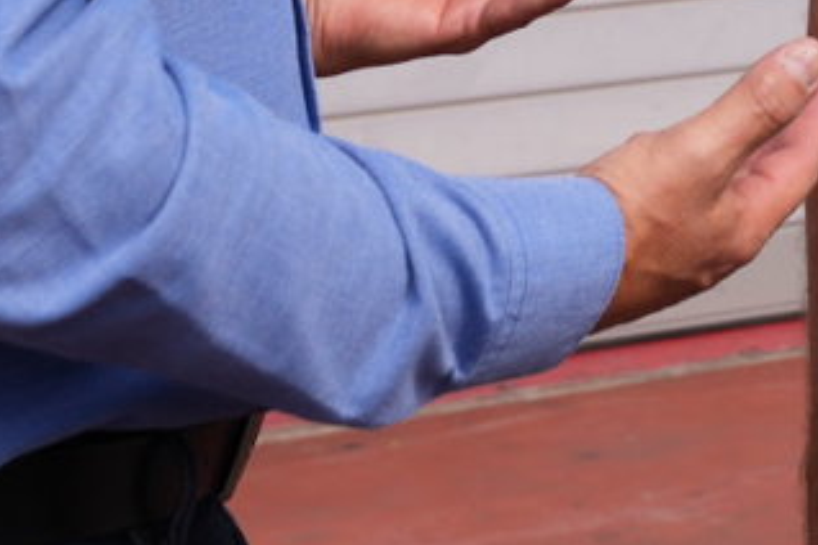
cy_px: -573
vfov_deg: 8.0
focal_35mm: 163
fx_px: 3703
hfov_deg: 12.2
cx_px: 1124
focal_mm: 37
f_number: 5.6
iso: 200
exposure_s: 1/500
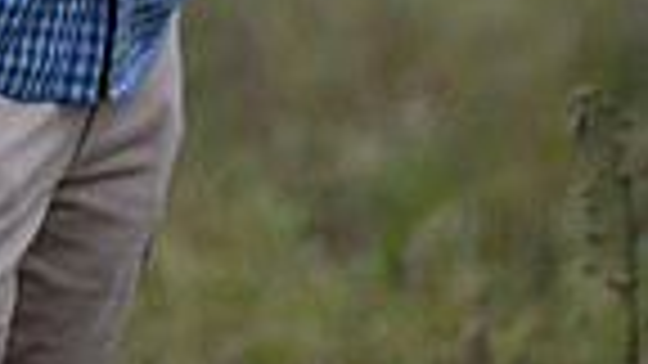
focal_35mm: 279
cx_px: -18
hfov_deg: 7.7
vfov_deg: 4.2
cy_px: -625
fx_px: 4794
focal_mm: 85
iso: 500
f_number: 1.2
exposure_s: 1/400
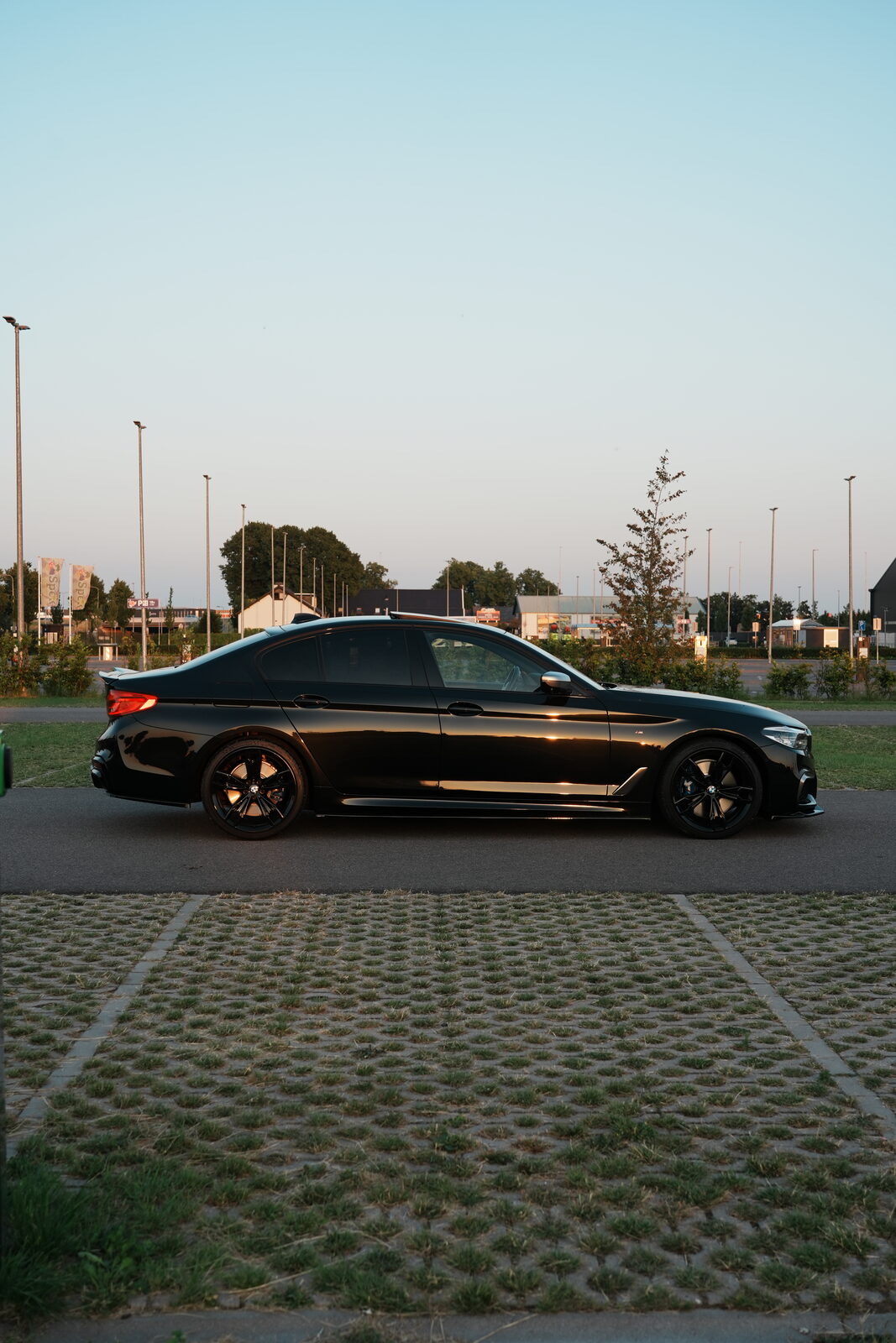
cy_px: 672
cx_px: 448
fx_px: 1530
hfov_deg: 32.6
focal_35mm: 41
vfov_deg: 47.4
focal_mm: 41
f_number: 5
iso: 200
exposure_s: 1/250
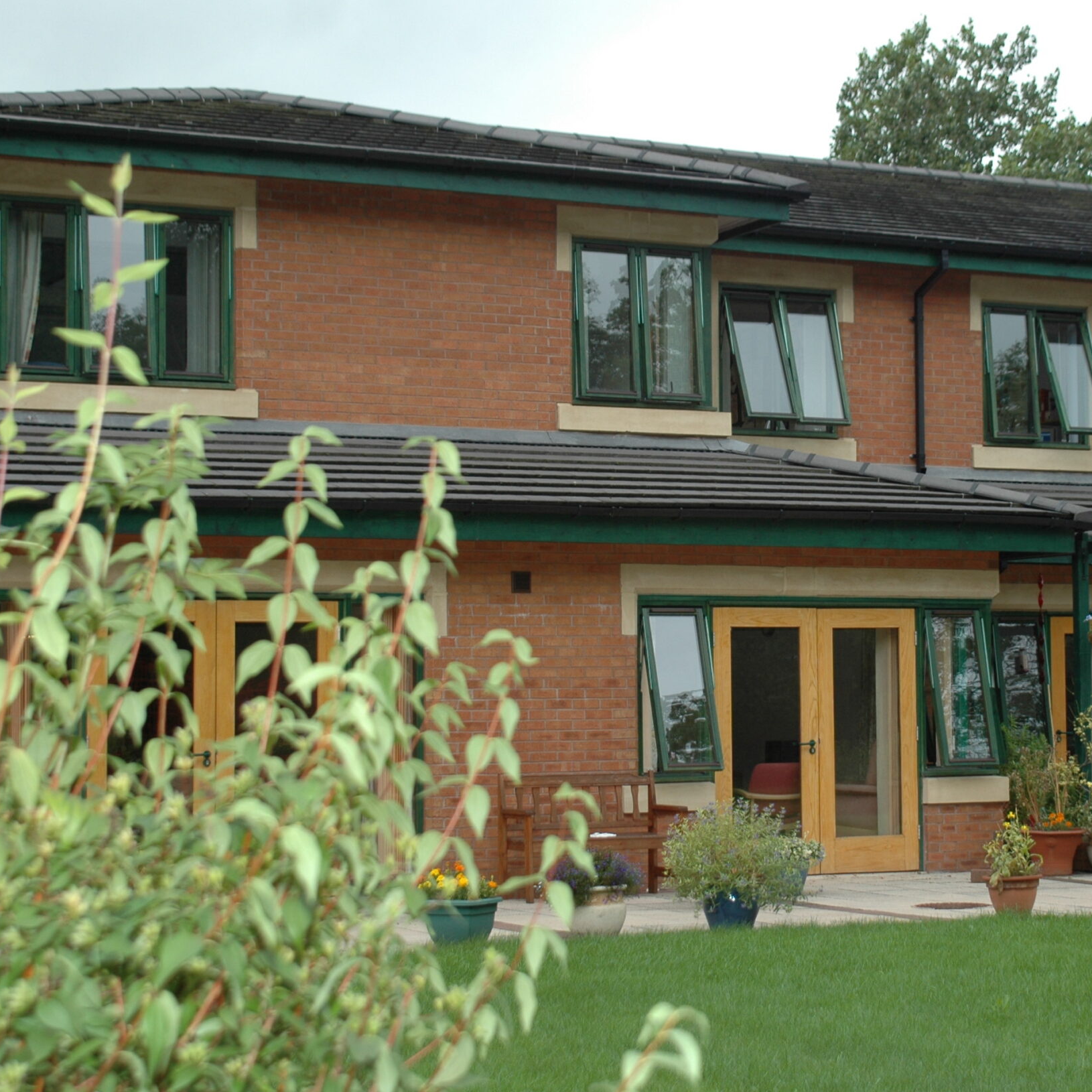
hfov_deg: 22.7
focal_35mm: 76
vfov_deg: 22.8
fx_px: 2712
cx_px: 737
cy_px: 543
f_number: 5.6
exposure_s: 1/125
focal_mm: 38
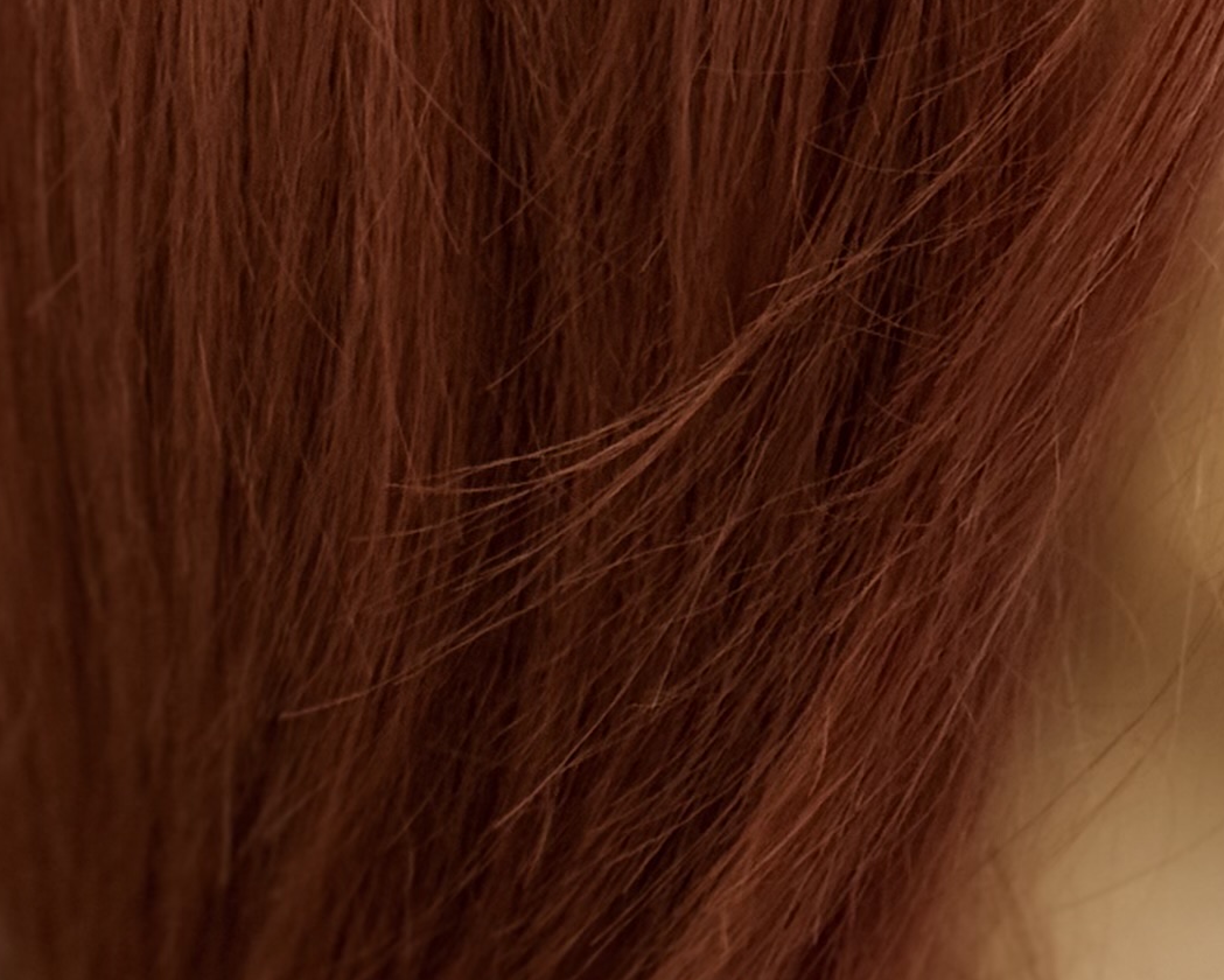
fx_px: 6523
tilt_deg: -9.3
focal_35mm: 180
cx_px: 1097
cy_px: 534
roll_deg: +0.5
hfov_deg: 10.7
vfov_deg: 8.6
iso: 125
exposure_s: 1/100
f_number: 1.78
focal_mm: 6.76
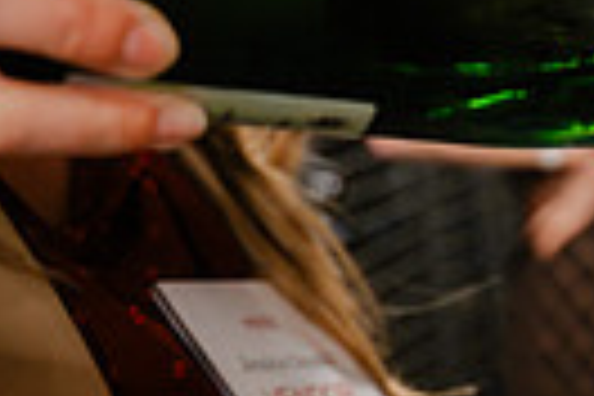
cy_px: 331
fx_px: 2277
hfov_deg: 12.8
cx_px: 1210
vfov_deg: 9.9
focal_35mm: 138
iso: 3200
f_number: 3.5
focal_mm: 31.5
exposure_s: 1/60
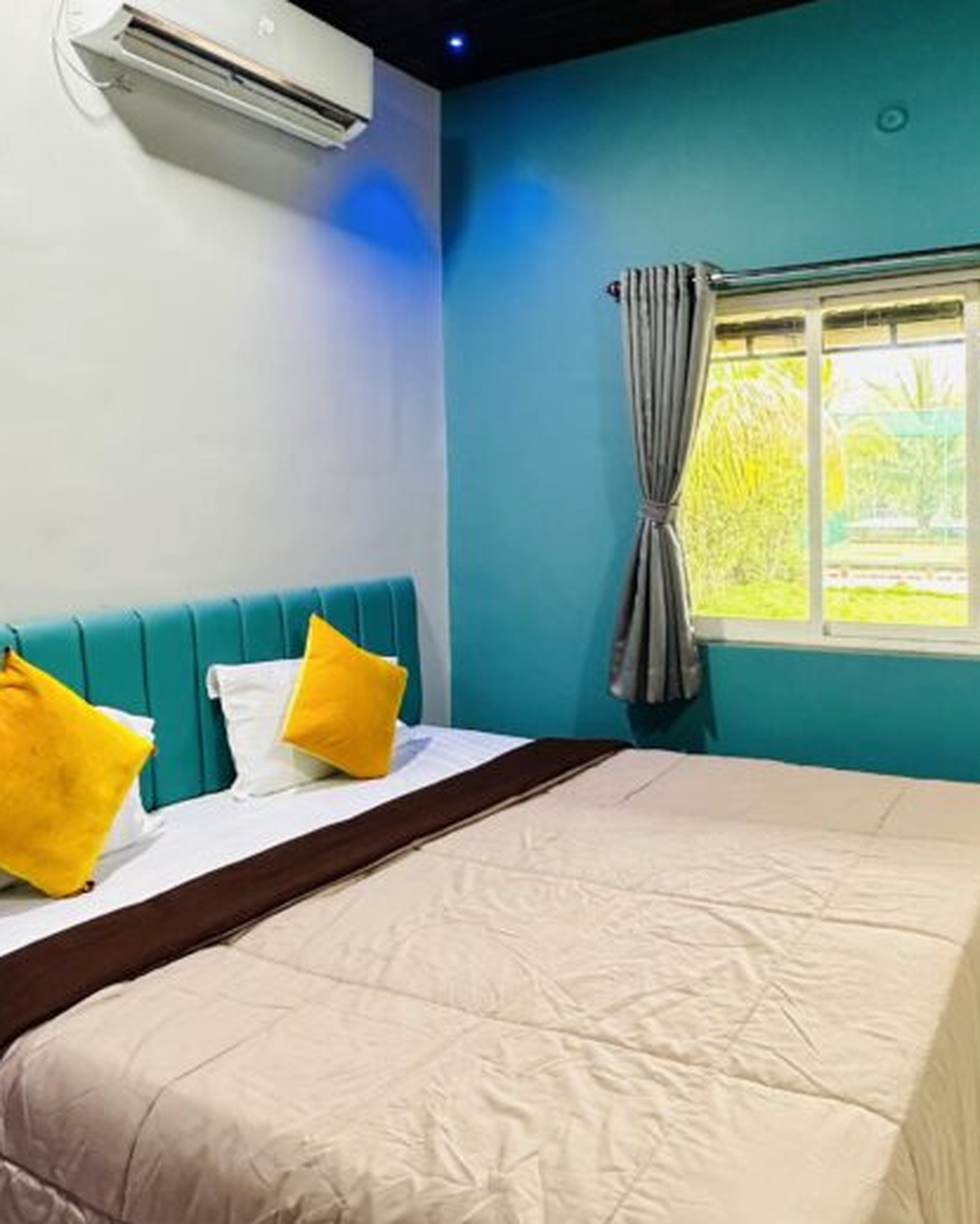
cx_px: 633
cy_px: 510
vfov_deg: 63.6
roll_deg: +0.5
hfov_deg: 52.4
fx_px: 978
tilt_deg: -0.5
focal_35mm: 27
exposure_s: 1/50
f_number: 2.2
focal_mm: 2.22
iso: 250
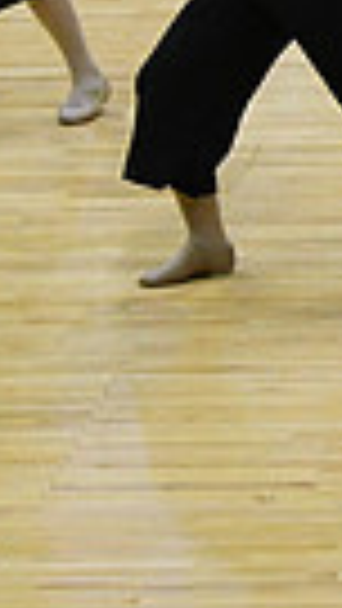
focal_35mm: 474
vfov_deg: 4.5
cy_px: 2
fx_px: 7637
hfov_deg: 2.5
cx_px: 1282
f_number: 4
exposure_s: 1/500
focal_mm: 70
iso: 5000
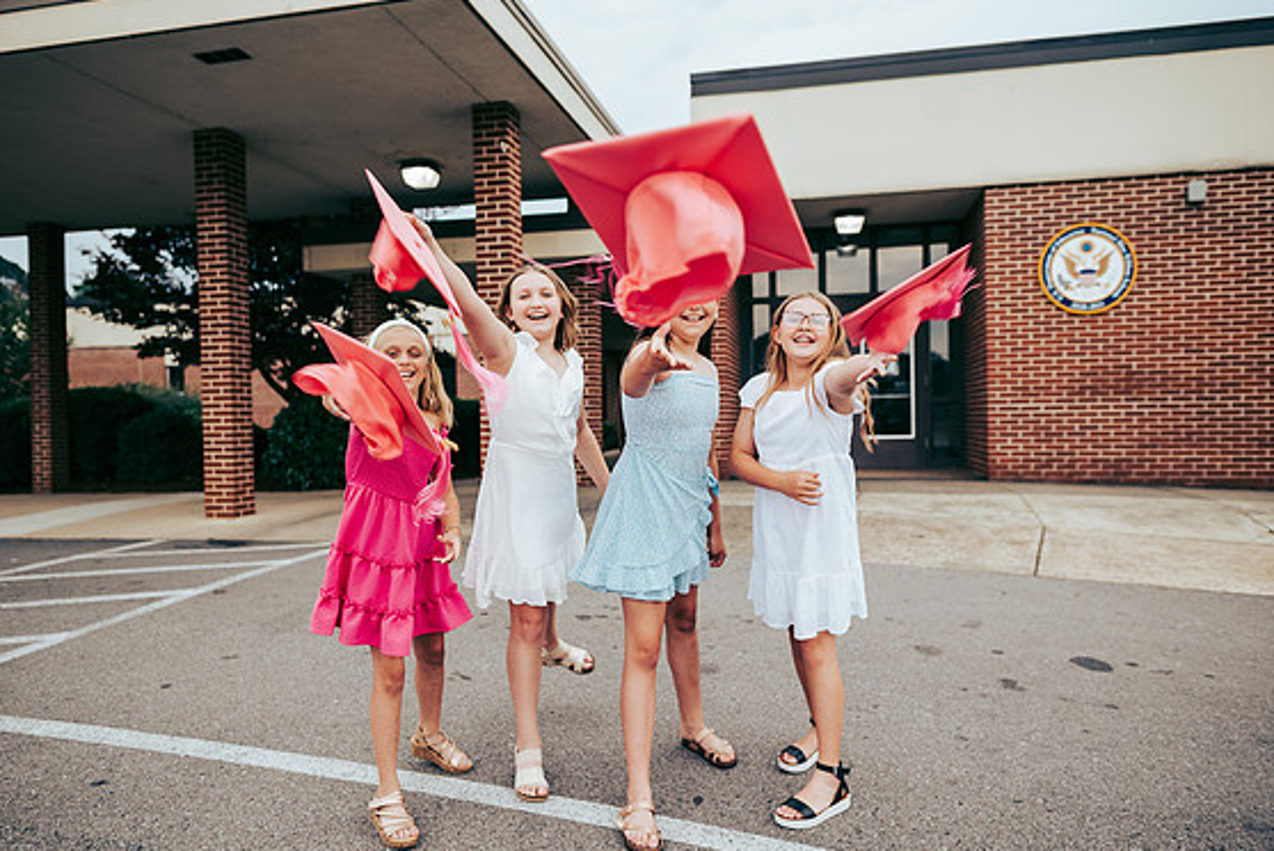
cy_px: 438
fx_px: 885
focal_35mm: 25
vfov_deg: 51.3
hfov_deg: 71.5
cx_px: 631
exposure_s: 1/320
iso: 250
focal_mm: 24
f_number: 2.8
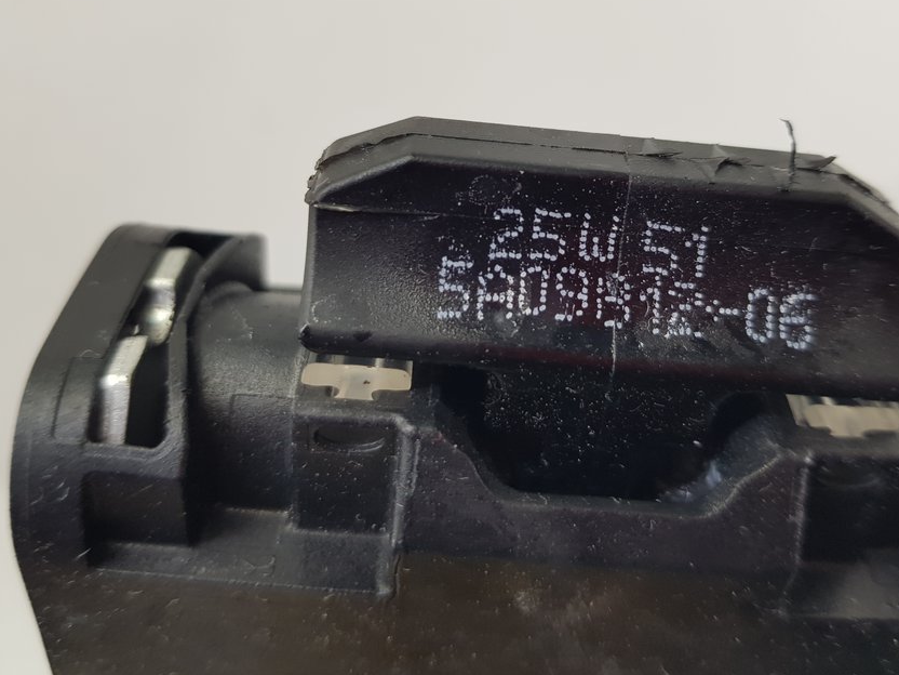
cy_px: 261
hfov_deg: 56.7
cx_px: 500
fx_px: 831
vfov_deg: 43.9
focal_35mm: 32
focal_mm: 4.2
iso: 80
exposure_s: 1/100
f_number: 1.7
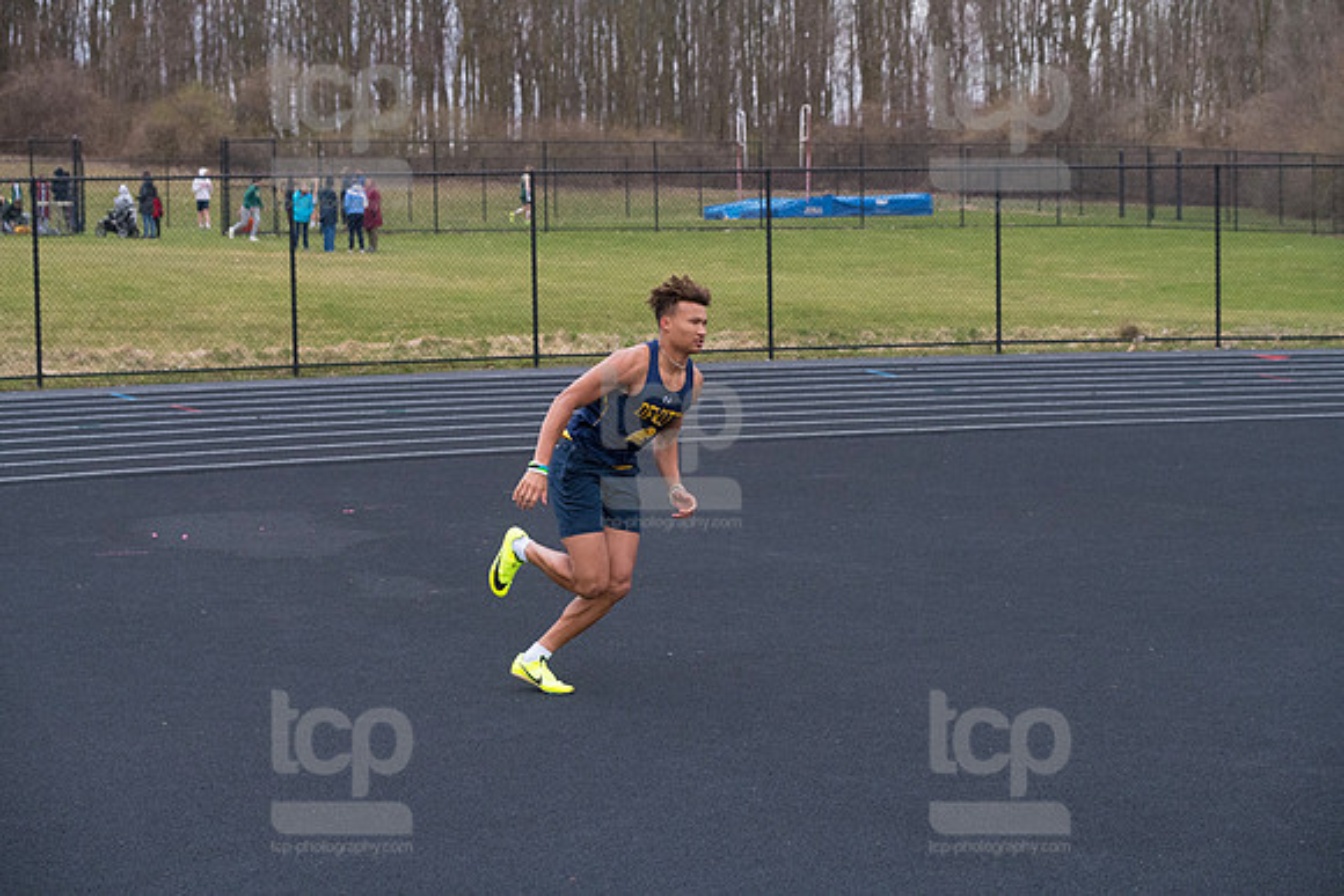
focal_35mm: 70
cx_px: 672
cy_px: 448
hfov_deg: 28.8
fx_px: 2614
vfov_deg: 19.5
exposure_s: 1/2000
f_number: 5
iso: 2000
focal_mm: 70
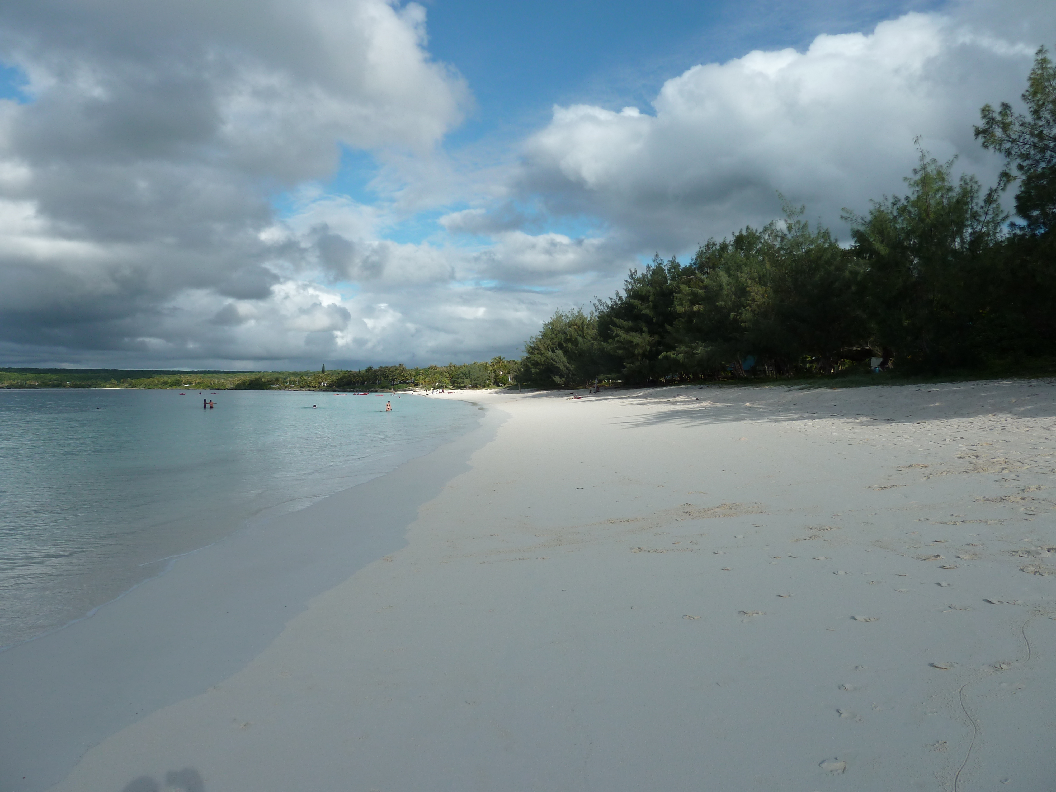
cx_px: 528
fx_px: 763
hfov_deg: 69.4
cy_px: 396
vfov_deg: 54.9
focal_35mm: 25
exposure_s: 1/1300
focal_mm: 4.1
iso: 80
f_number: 3.3
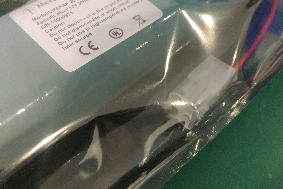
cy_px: 90
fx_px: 259
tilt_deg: -52.8
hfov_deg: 57.2
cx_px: 152
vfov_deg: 40.0
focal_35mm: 33
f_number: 2.2
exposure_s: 1/33
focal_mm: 4.15
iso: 200
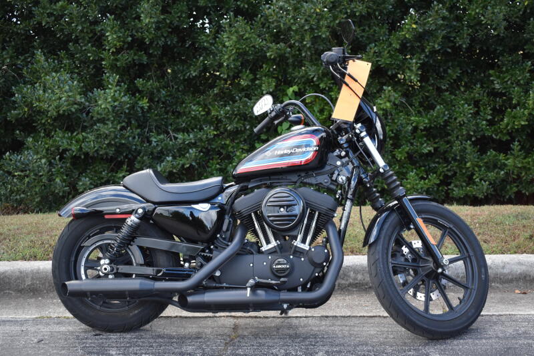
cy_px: 178
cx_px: 267
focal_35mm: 46
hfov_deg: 42.3
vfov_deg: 28.9
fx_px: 690
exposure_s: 1/500
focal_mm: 31
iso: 800
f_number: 4.2
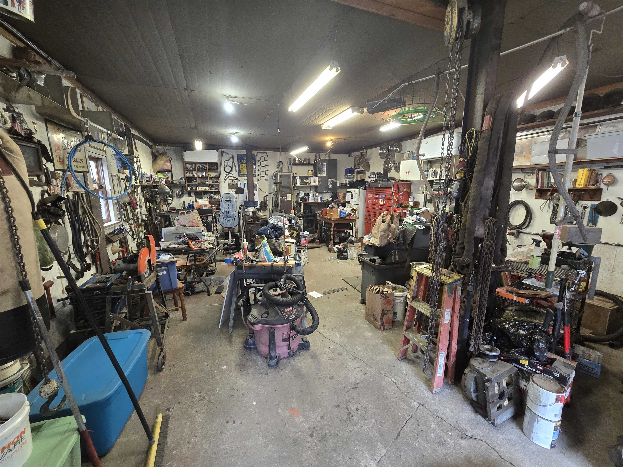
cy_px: 234
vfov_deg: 89.9
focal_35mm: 13
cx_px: 312
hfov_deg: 106.2
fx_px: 234
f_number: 2.2
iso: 500
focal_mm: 2.2
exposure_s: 1/60
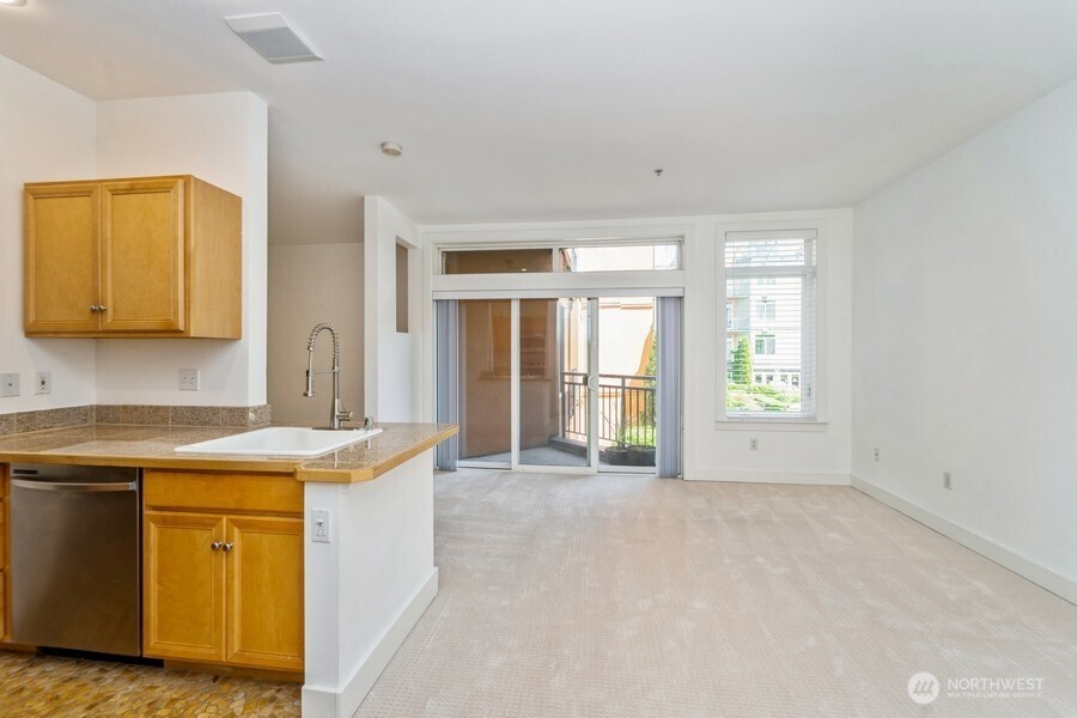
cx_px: 538
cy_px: 359
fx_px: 419
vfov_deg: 81.2
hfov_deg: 104.3
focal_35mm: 14
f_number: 8
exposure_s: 1/20
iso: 200
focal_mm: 14
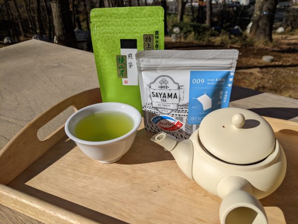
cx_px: 149
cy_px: 112
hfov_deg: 65.3
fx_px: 232
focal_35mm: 27
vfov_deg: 51.4
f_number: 1.8
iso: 57
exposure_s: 1/5882
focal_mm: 4.44
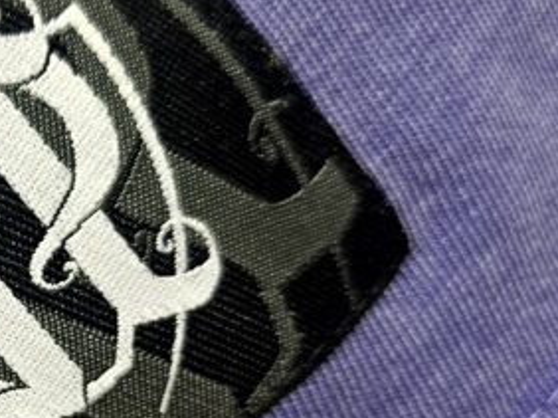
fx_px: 789
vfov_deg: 29.6
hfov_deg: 35.2
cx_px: -4
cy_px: 206
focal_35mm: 49
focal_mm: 6.3
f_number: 1.7
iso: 320
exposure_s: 1/38
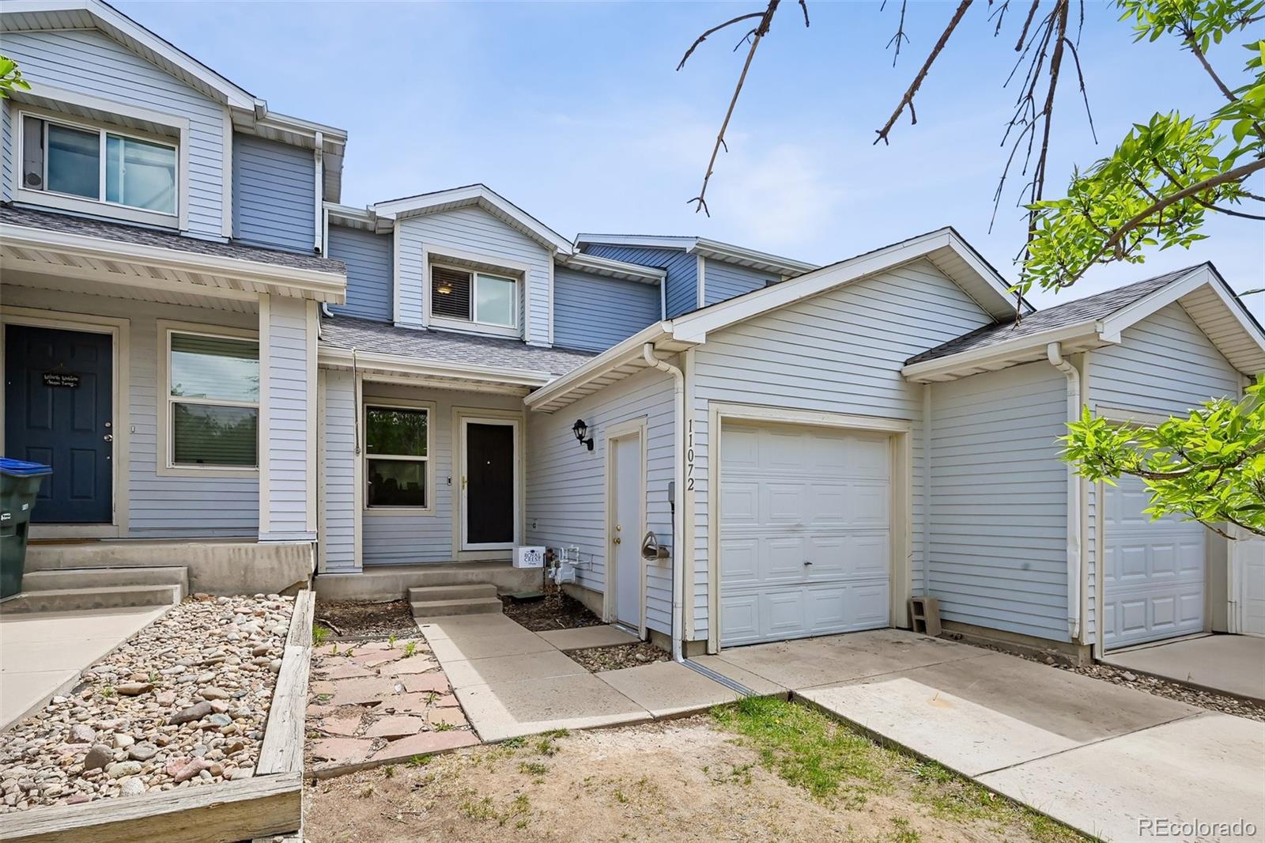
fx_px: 615
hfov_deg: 91.6
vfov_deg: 68.9
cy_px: 422
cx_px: 632
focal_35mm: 18
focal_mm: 17.5
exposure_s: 1/500
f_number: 10
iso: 400
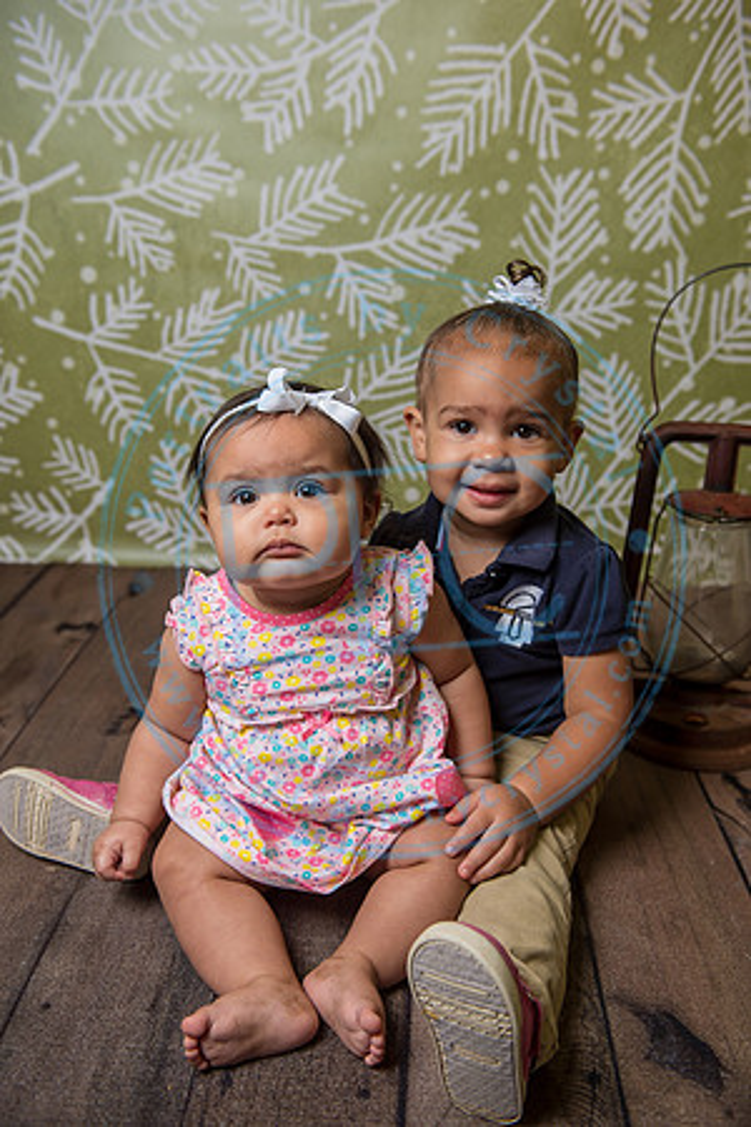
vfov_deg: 53.1
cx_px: 376
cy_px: 564
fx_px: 1126
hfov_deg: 36.9
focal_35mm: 36
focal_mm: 36
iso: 200
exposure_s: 1/200
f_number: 4
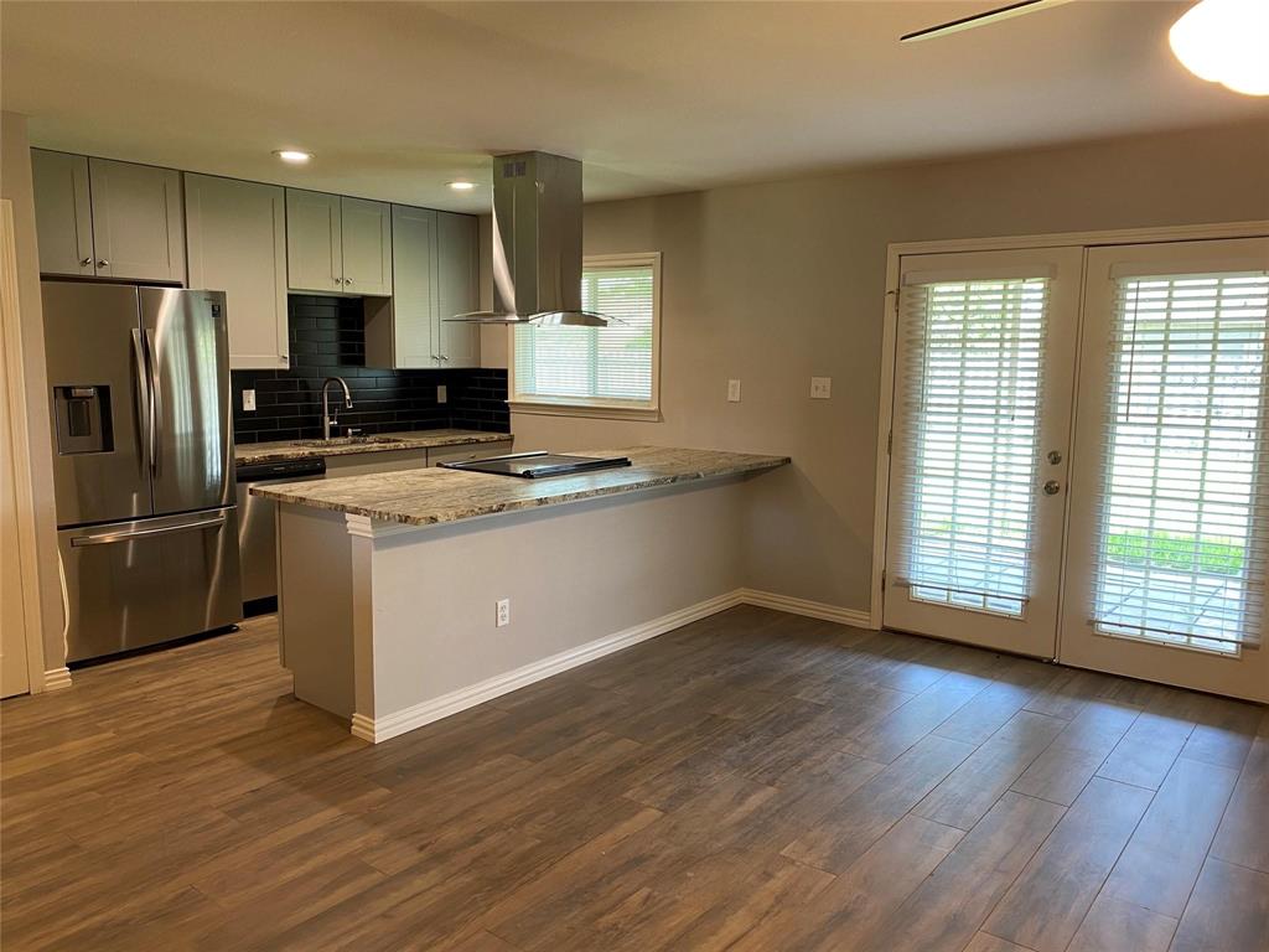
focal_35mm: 26
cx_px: 634
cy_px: 476
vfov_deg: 53.1
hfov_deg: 67.3
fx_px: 953
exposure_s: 1/60
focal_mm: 4.25
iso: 125
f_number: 1.8
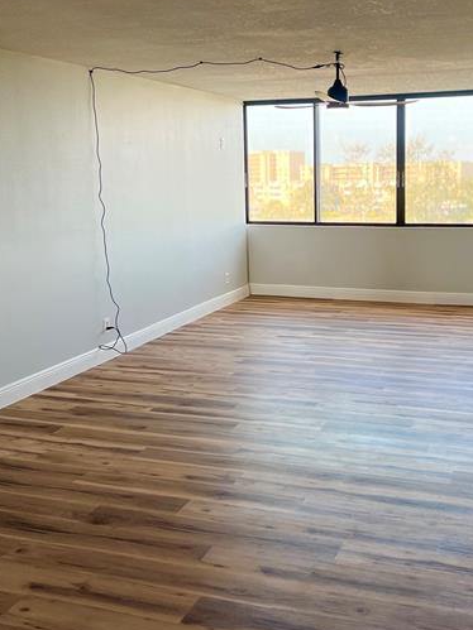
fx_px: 729
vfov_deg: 46.3
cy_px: 231
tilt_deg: -4.9
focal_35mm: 40
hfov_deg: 35.6
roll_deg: +1.2
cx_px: 315
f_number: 1.5
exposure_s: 1/121
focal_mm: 5.7
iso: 80
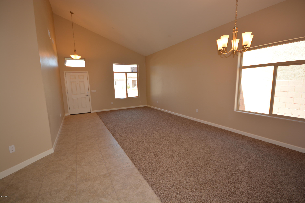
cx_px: 152
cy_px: 102
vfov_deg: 77.3
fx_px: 127
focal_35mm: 15
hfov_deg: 100.4
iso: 200
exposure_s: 1/80
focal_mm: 10
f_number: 4.5
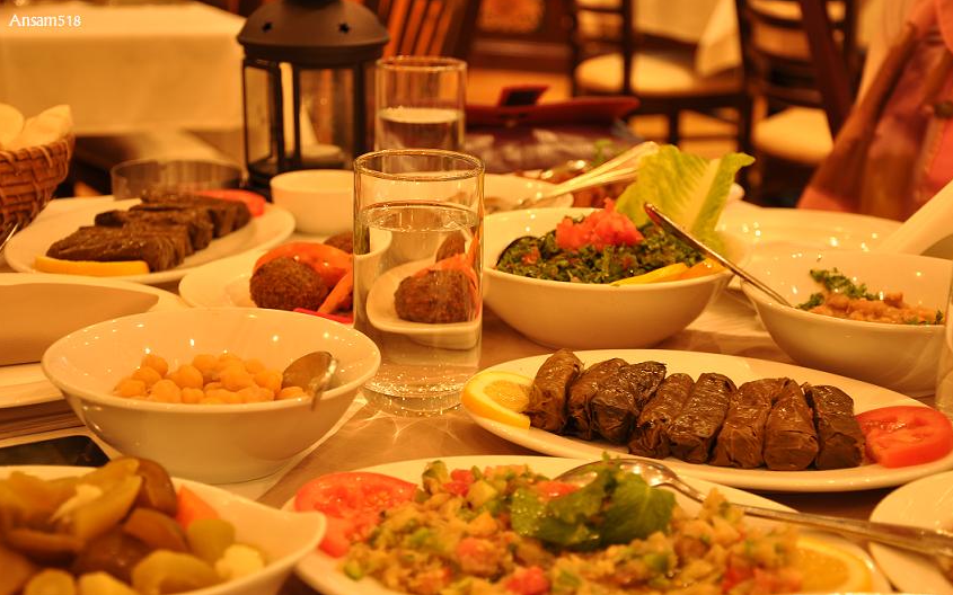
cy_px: 318
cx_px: 479
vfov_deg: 20.9
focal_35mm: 62
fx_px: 1610
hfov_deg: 33.0
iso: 200
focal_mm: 40
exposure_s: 1/4
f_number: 4.5
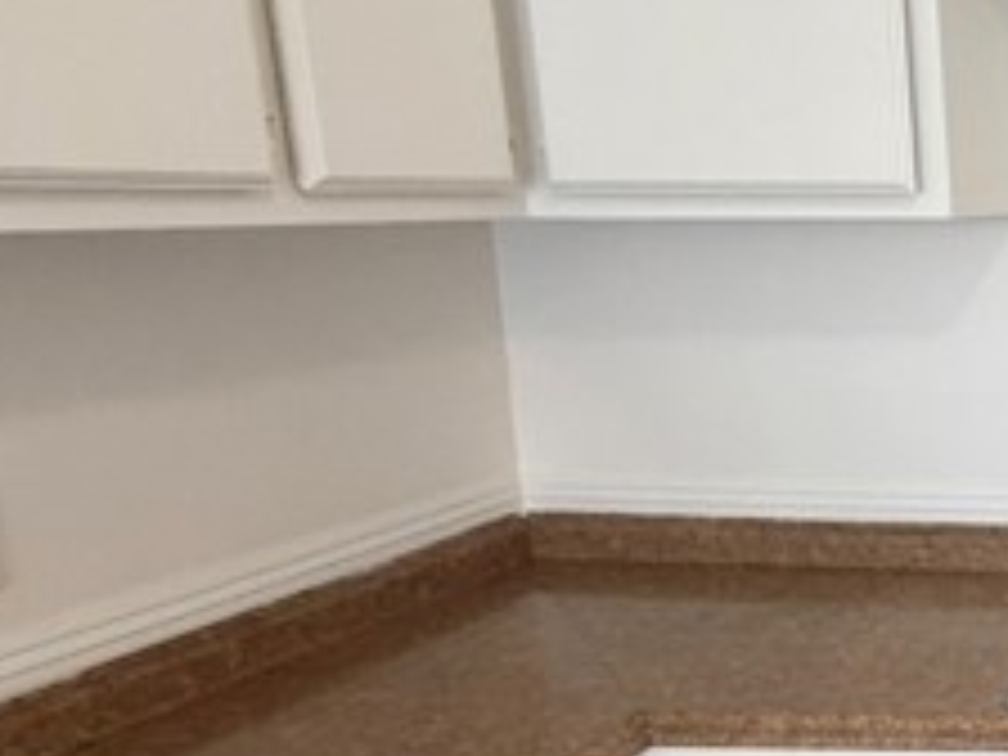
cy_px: 392
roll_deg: -0.5
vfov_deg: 36.0
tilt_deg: -9.4
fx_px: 1165
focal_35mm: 40
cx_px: 1408
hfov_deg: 31.4
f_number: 2.2
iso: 400
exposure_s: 1/60
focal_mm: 2.22
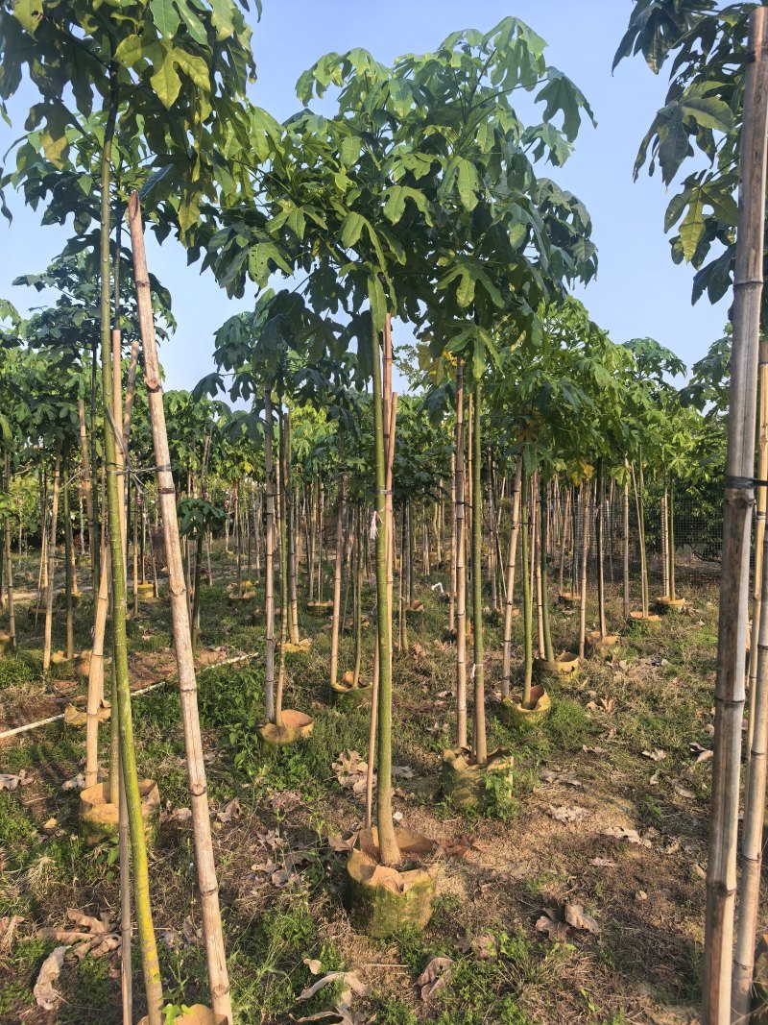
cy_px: 512
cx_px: 384
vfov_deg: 71.6
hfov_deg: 56.8
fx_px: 710
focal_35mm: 24
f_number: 2
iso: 50
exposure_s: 1/1099
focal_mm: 5.75
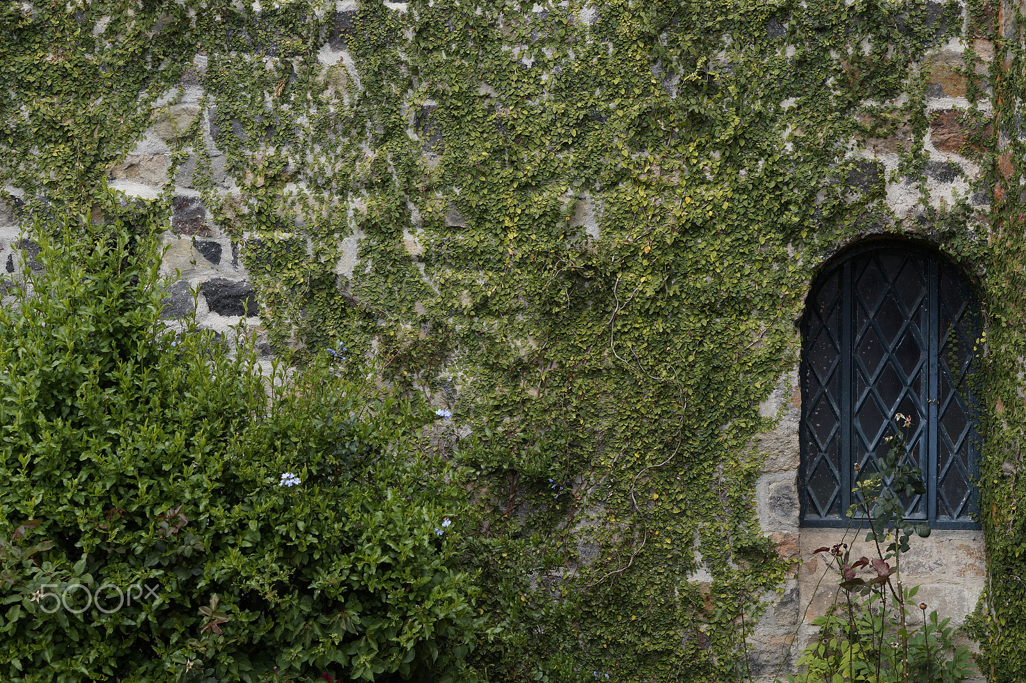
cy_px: 342
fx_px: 2136
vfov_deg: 18.2
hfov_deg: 27.0
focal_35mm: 75
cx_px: 513
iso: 100
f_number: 4.5
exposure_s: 1/400
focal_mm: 50
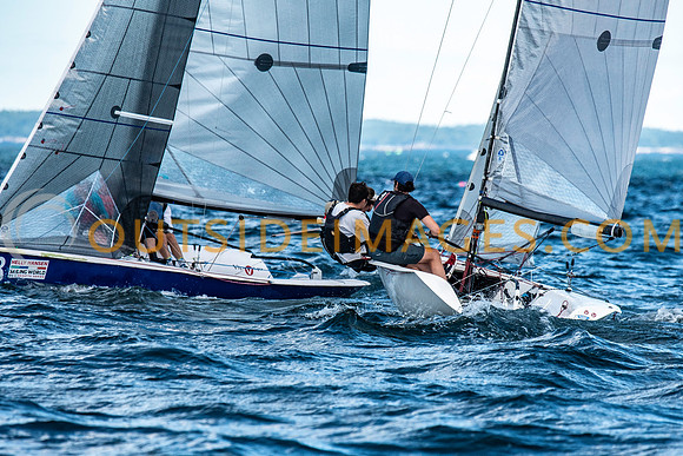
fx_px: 9360
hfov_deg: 4.2
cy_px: 250
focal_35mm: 493
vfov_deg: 2.8
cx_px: 374
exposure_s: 1/3200
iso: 500
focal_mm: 300
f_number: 5
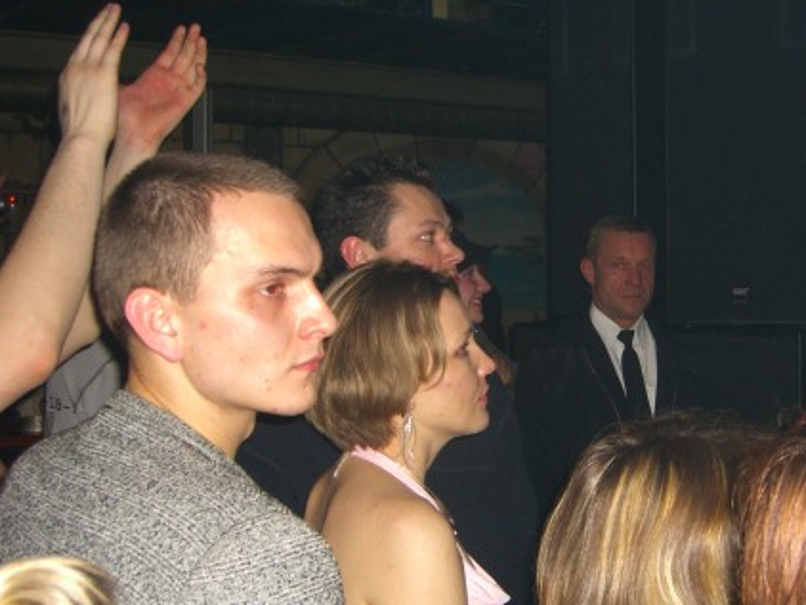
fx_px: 1258
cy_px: 315
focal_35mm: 54
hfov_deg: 35.0
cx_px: 569
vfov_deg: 27.1
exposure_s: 1/60
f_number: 2.8
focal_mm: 7.9
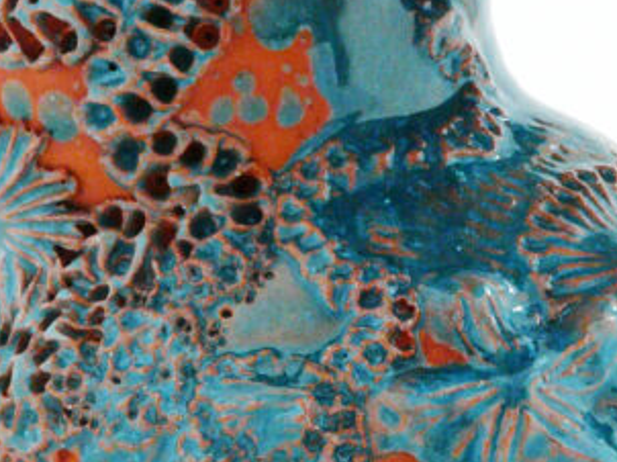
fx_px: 6892
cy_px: -27
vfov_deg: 3.8
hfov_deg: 5.1
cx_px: 415
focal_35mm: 387
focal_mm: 18.8
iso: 200
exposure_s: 1/20
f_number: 3.6
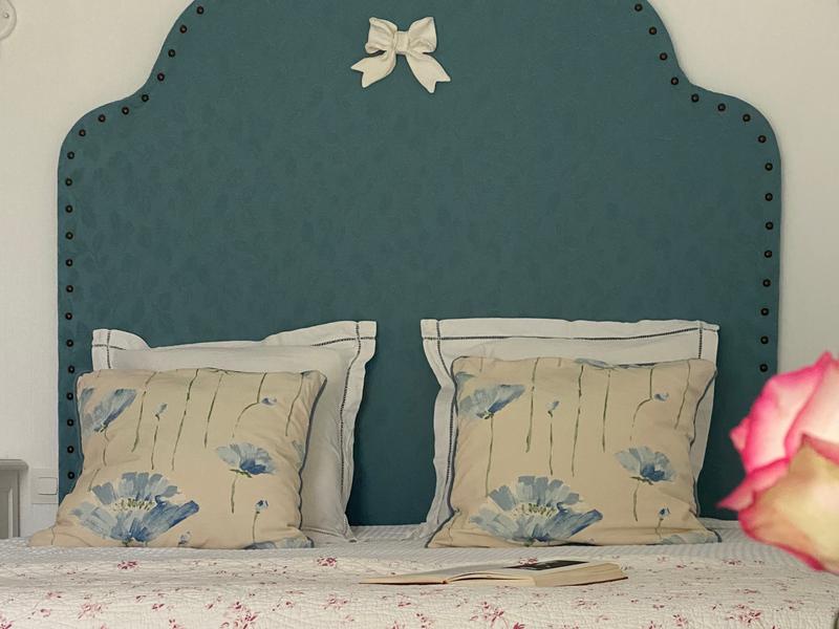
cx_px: 420
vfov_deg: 28.0
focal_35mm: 52
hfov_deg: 36.8
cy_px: 314
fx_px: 1260
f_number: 2
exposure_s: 1/121
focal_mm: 6
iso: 160
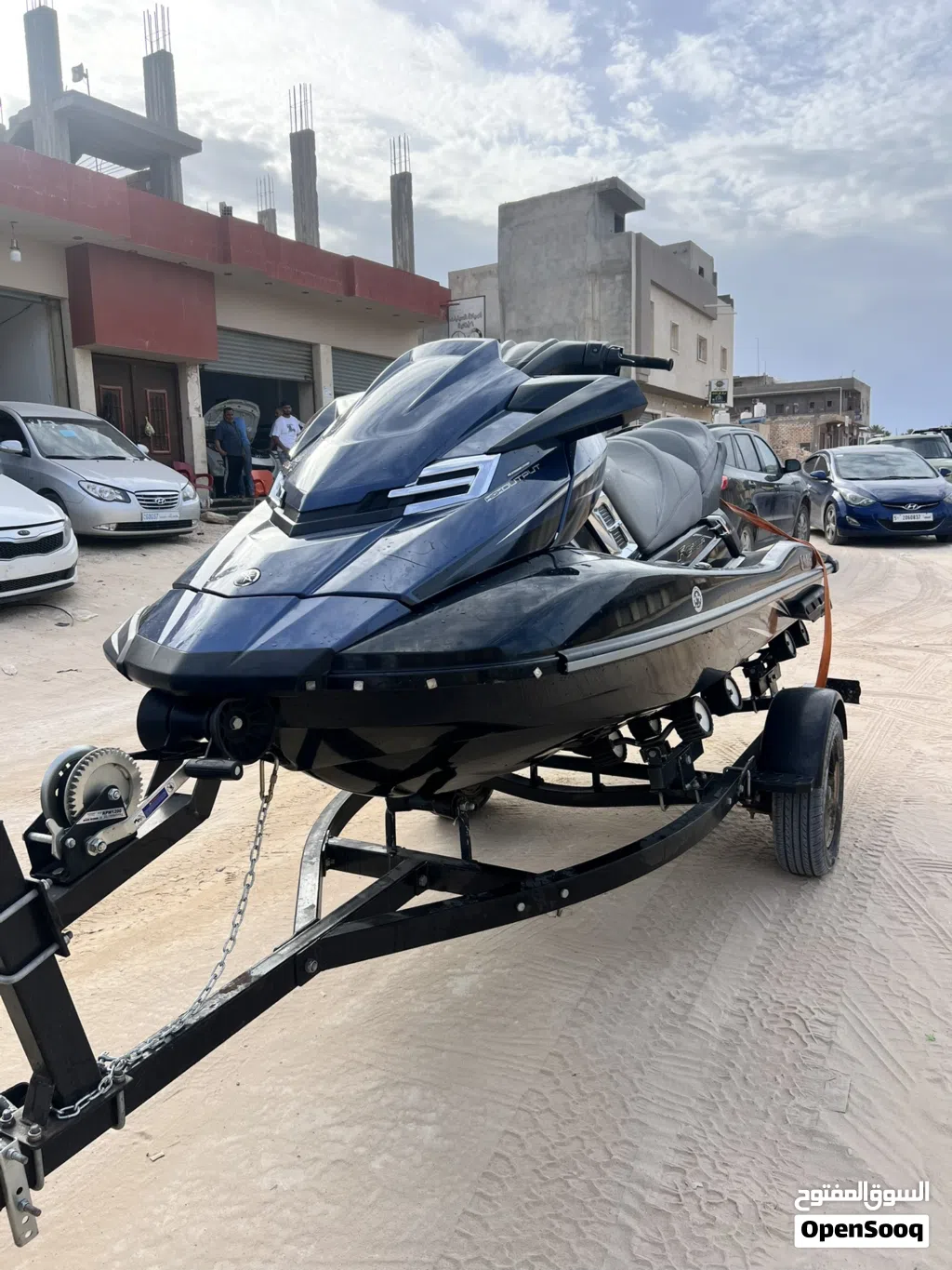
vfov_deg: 67.3
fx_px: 953
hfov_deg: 53.1
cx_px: 476
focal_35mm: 26
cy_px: 635
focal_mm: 5.7
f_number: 1.5
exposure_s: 1/2045
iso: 50
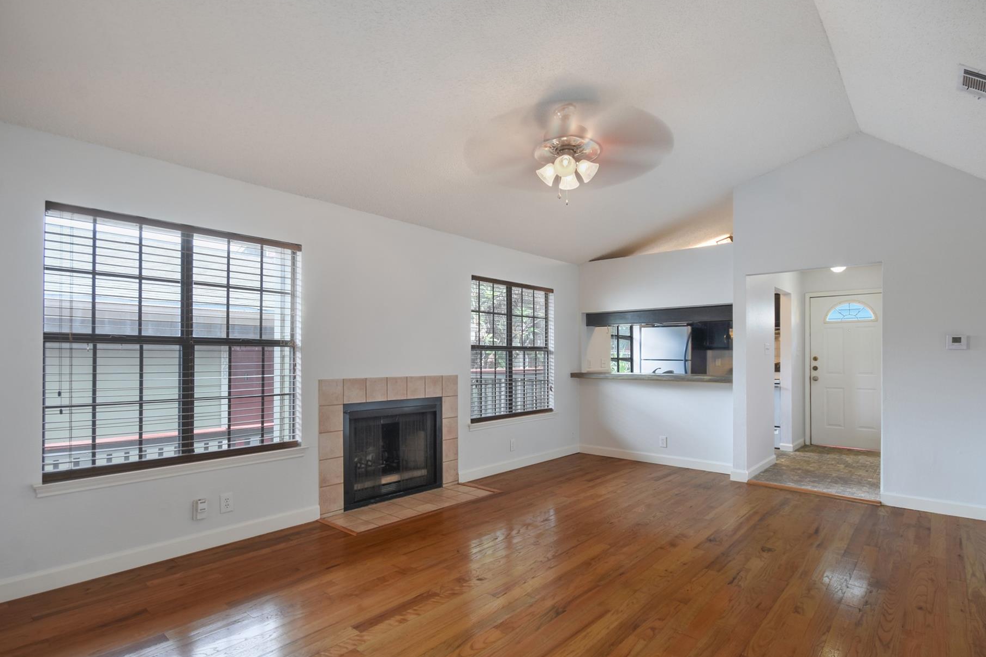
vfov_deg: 70.2
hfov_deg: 93.2
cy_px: 365
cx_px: 515
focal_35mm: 17
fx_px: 465
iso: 200
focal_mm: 10
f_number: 8
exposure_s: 1/4
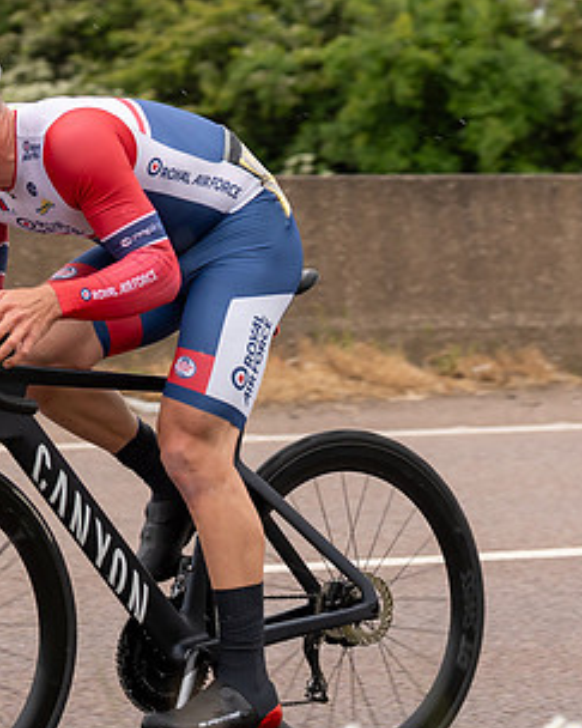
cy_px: 272
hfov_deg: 7.1
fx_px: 4675
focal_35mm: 217
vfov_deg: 8.9
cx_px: -80
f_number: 3.5
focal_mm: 70
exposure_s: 1/1000
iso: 320
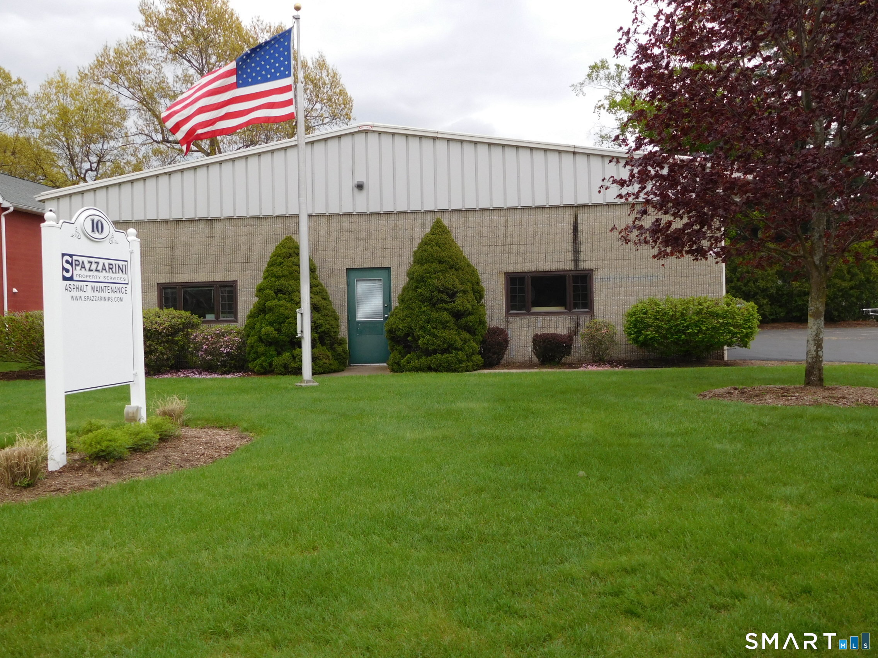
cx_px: 439
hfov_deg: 56.8
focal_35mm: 32
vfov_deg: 44.2
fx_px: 812
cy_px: 329
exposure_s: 1/500
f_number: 3.6
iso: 125
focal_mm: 5.7
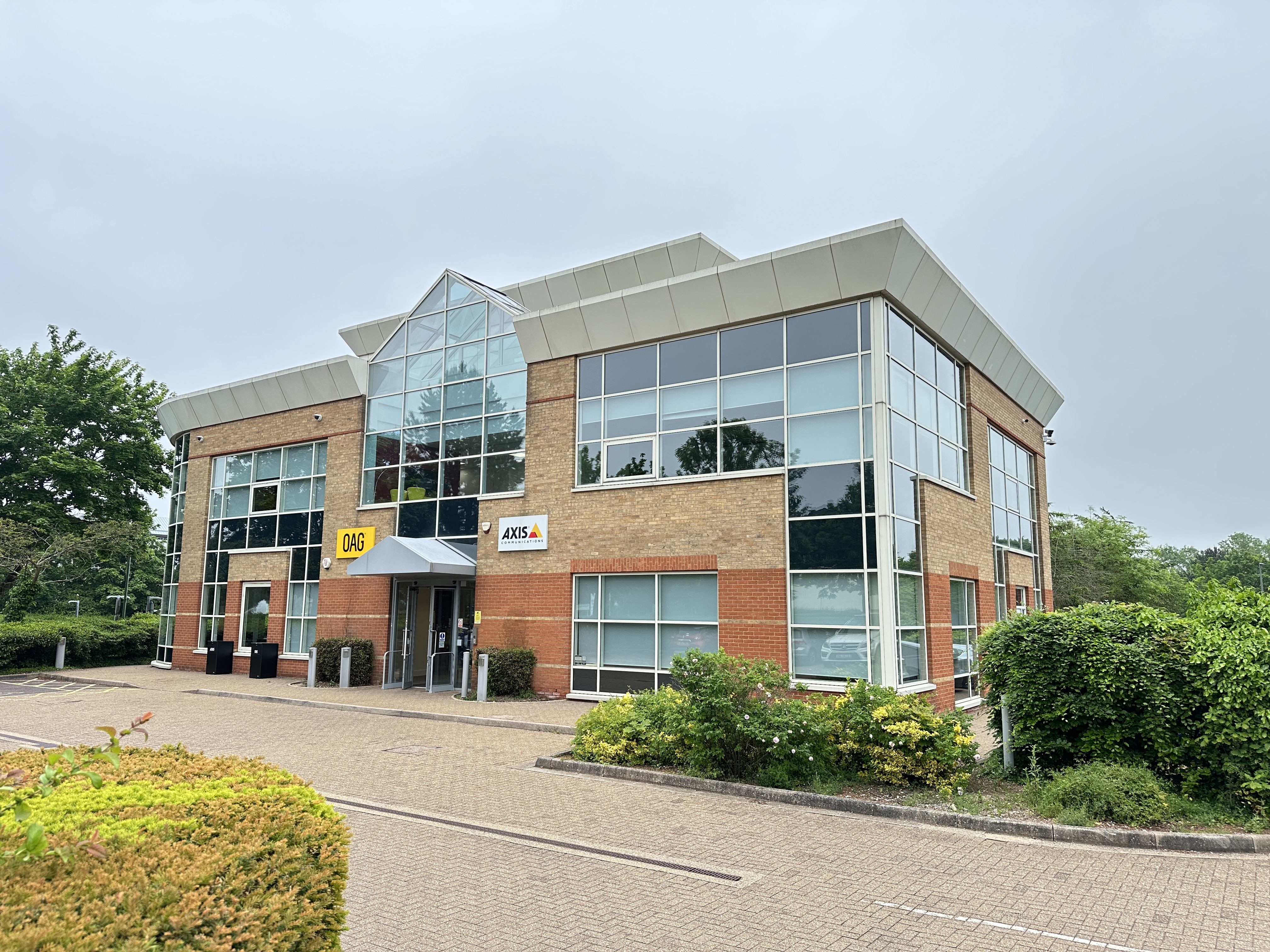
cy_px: 476
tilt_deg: +8.1
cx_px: 635
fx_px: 881
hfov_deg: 71.6
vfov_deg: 56.8
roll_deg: -0.8
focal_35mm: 24
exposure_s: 1/450
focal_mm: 6.86
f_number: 1.78
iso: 80
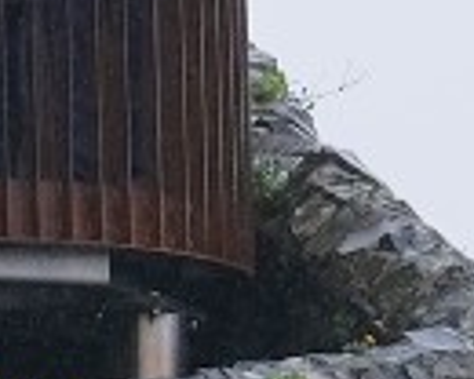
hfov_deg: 2.1
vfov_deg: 1.7
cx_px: -397
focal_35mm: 910
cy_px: -149
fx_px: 12766
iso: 400
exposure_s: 1/750
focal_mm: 140
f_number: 2.8
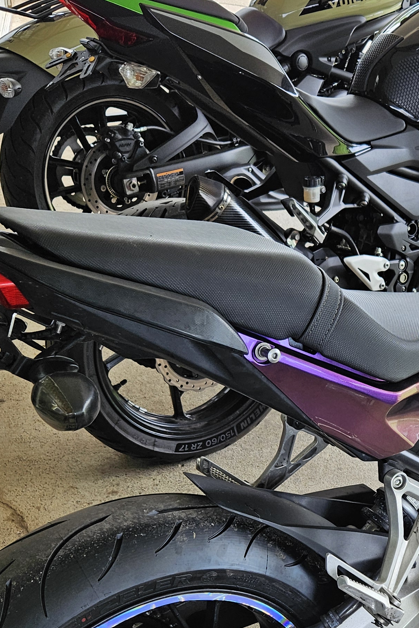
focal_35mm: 53
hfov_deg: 24.4
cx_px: 421
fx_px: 925
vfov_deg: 36.5
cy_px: 485
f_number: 1.8
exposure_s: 1/180
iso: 40
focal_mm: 5.4
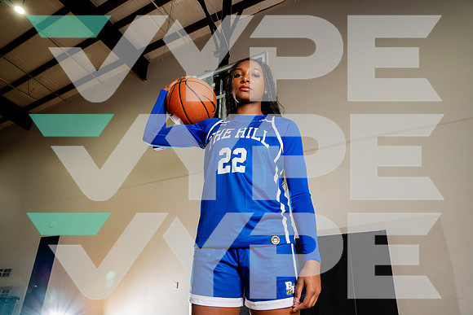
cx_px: 236
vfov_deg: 53.2
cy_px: 158
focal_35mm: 24
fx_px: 315
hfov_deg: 73.7
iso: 640
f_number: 7.1
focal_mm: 24
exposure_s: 1/200
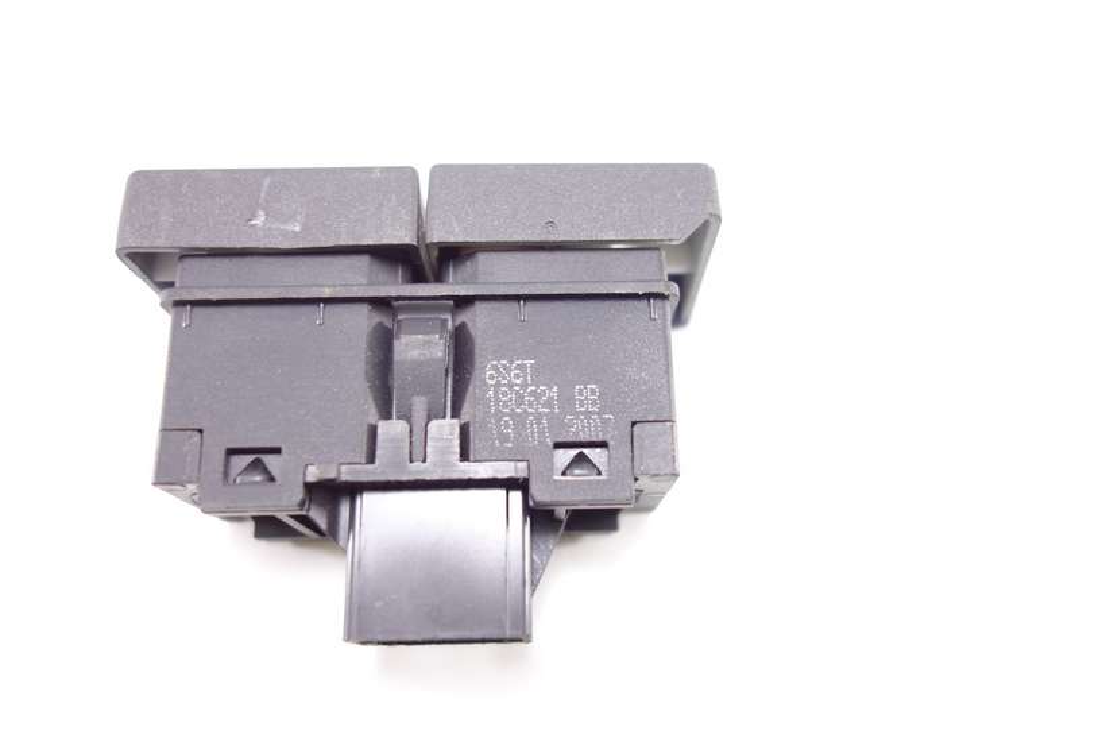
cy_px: 369
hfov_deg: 61.9
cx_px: 553
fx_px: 922
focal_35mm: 30
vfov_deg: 43.6
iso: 160
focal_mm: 11.04
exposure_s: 1/30
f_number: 2.2
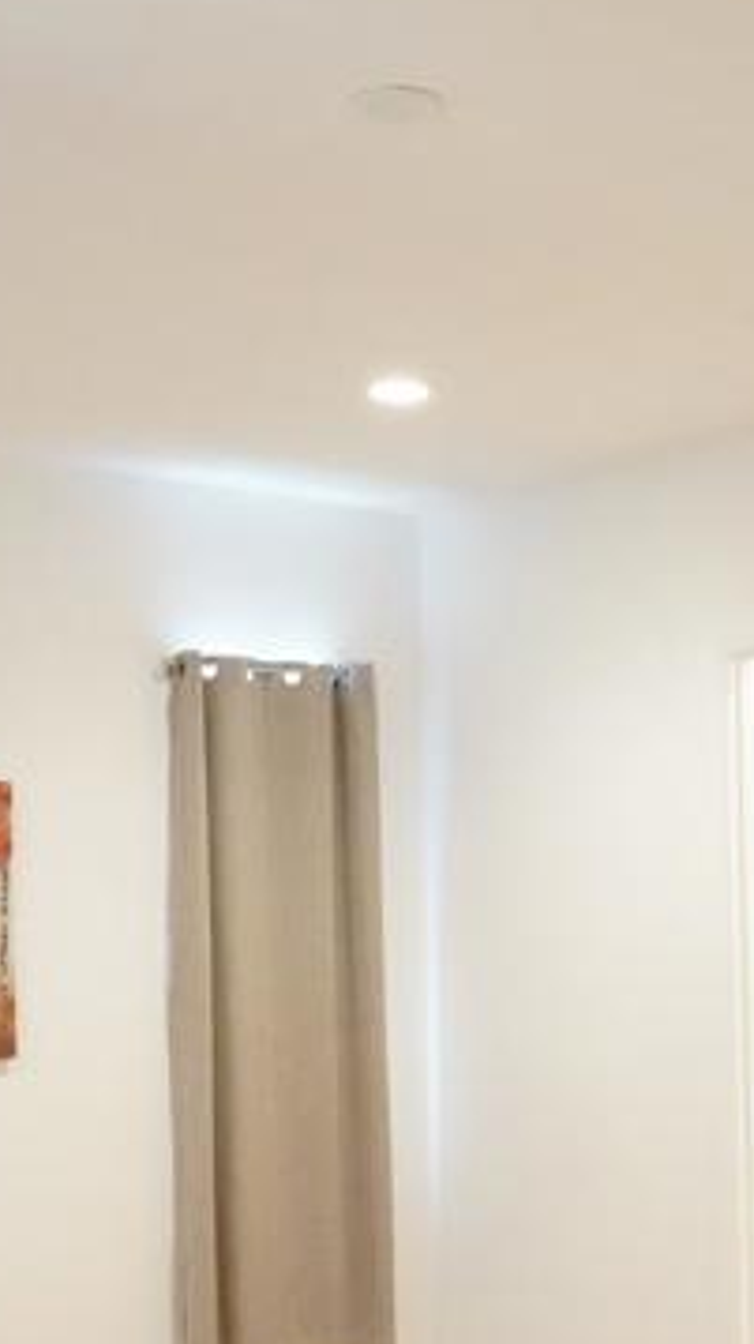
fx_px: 1815
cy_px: 865
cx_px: 608
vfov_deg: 40.2
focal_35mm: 51
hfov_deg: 23.1
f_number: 9
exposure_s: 1/100
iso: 12800
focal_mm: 17
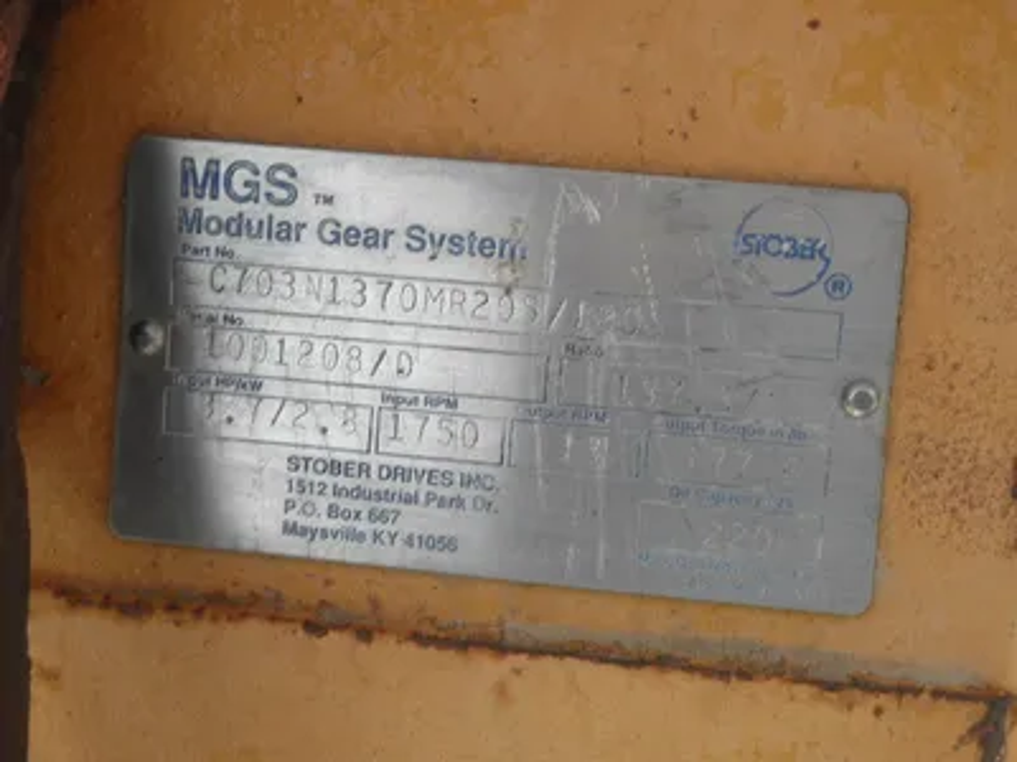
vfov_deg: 24.8
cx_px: 508
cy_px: 381
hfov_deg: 32.7
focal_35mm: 59
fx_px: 1733
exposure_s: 1/125
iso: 64
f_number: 3.8
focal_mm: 10.5
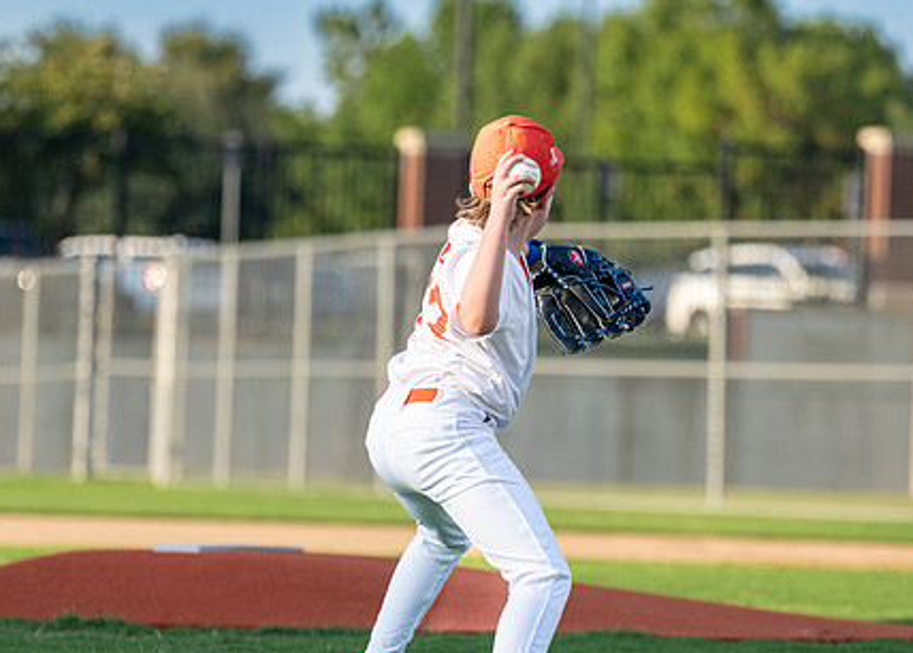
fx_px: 6355
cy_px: 388
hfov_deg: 8.2
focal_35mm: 245
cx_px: 562
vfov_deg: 5.9
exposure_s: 1/4000
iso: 500
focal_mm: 136
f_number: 2.8
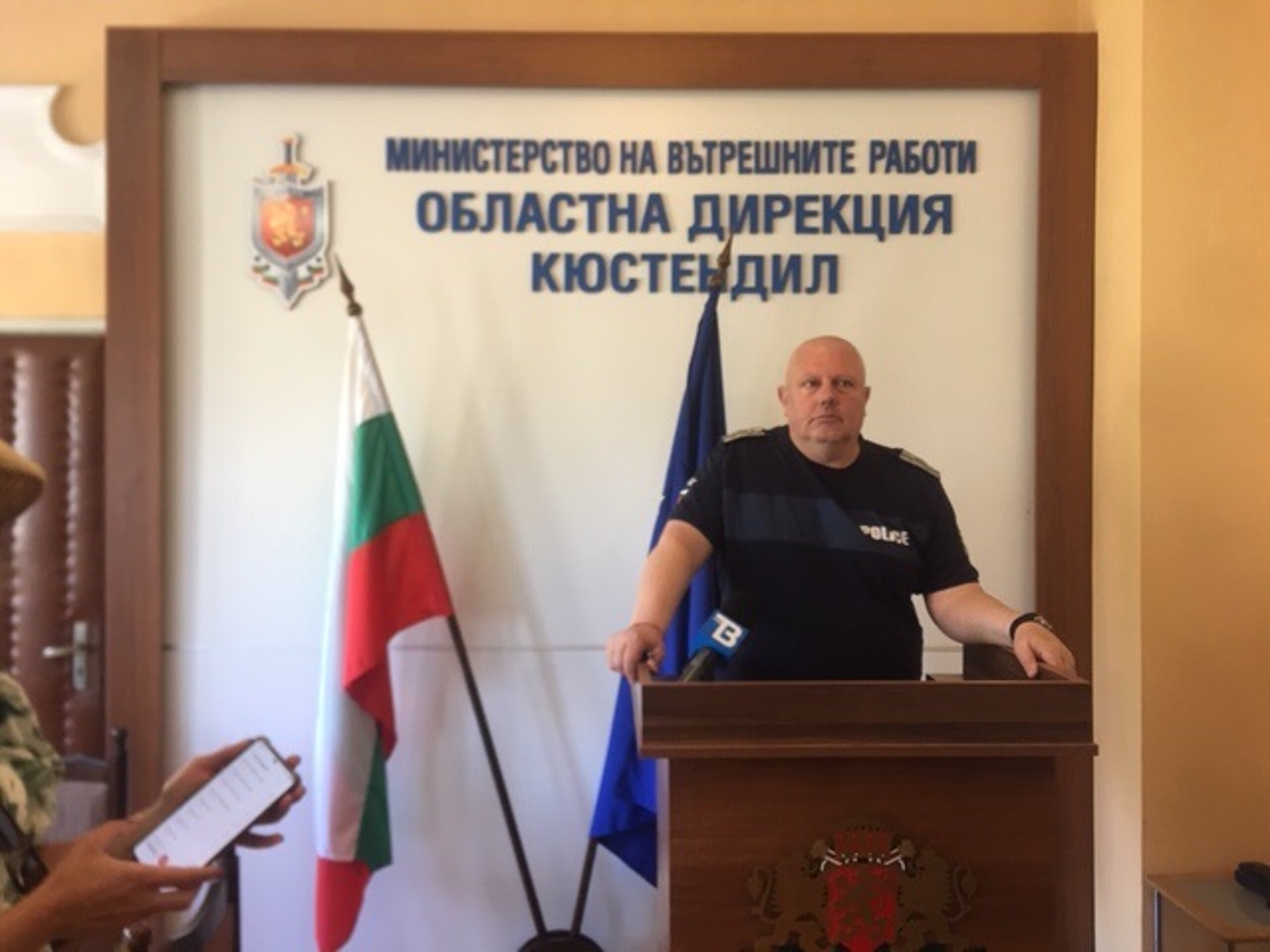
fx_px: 1064
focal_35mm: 29
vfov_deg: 48.2
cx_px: 635
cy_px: 476
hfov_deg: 61.7
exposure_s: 1/17
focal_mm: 4.15
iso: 40
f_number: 2.2
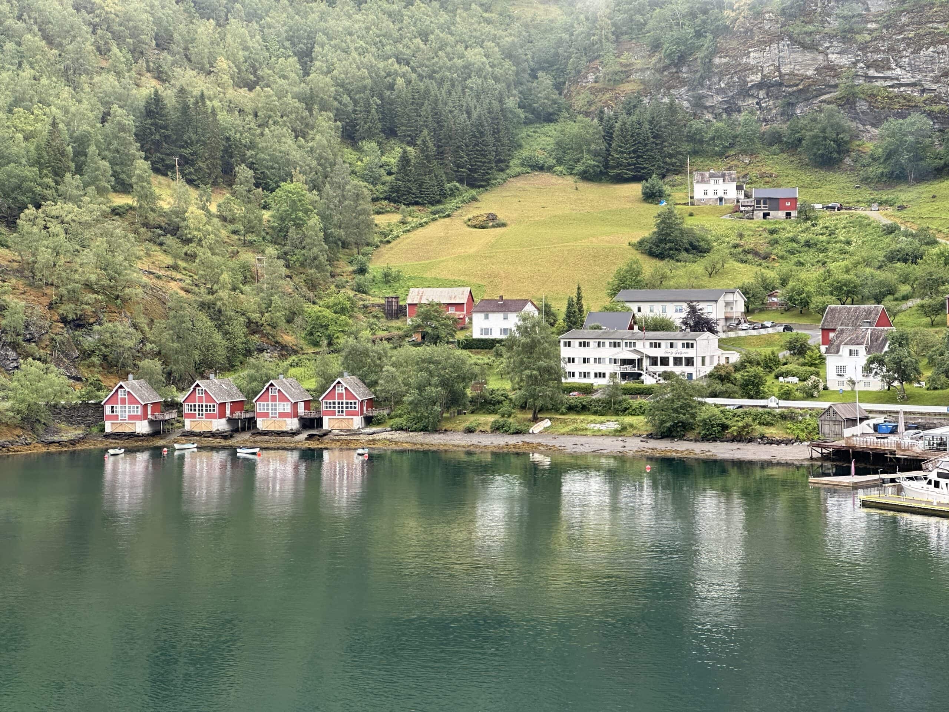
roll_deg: +0.9
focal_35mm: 77
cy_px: 356
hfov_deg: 25.3
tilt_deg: -2.5
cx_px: 474
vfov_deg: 19.1
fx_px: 2111
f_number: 2.8
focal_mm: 9
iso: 64
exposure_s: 1/99
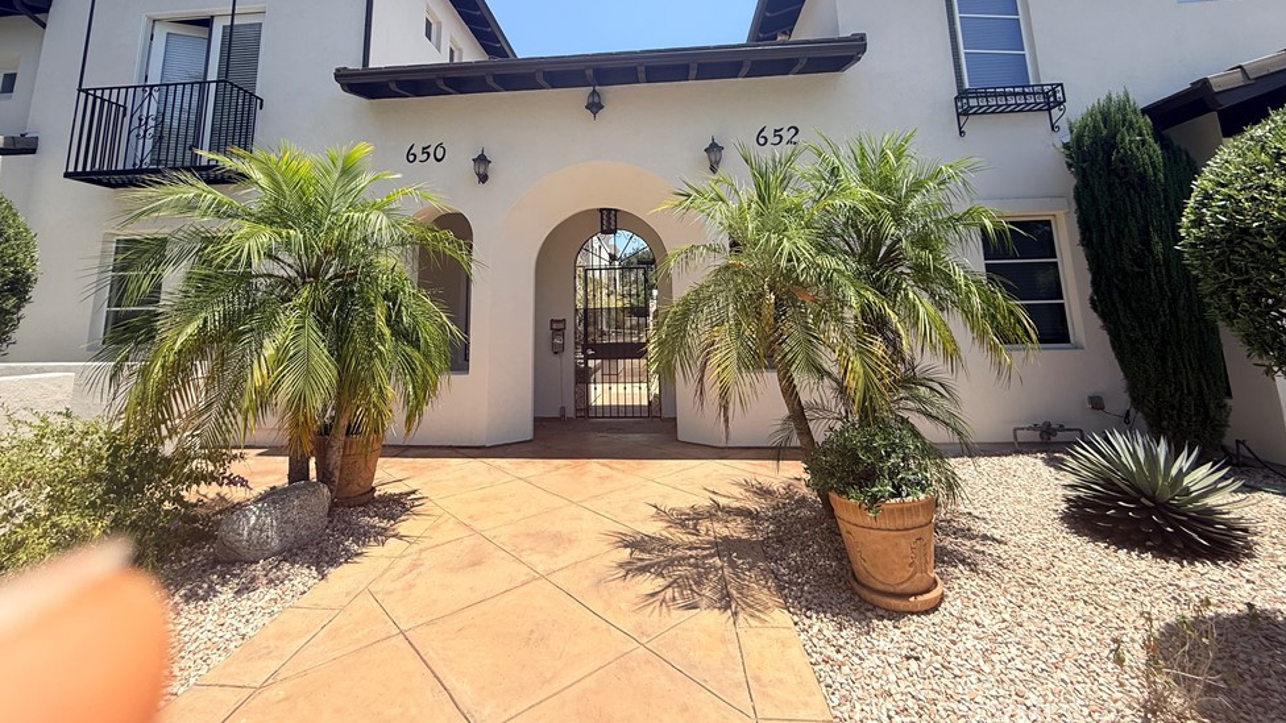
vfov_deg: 65.0
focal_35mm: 16
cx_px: 622
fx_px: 546
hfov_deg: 99.3
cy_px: 229
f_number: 2.2
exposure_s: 1/1167
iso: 50
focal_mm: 2.22
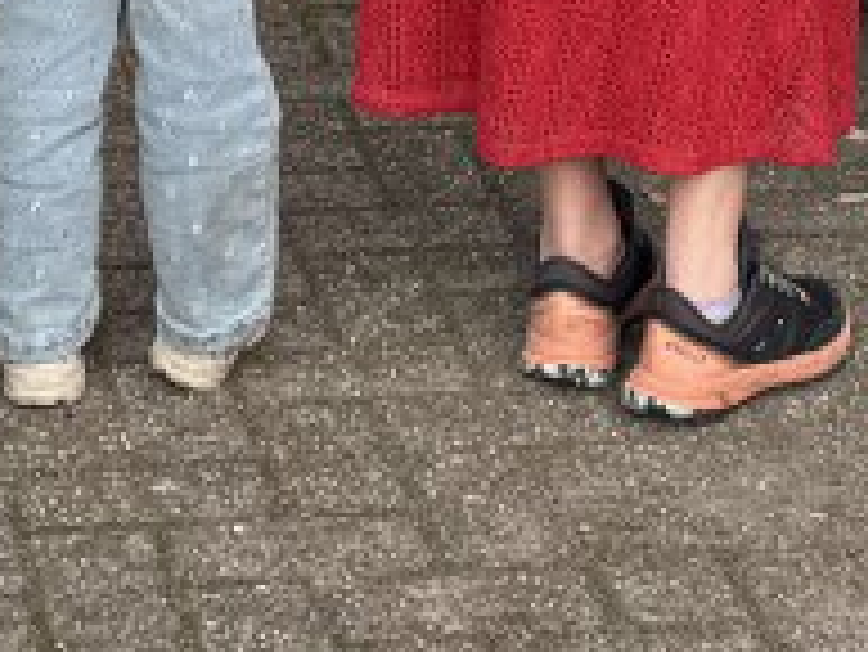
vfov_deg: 8.7
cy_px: -787
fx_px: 3989
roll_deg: -0.3
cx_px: 153
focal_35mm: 159
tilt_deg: -8.9
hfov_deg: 12.4
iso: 80
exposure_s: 1/1311
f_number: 1.78
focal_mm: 6.76
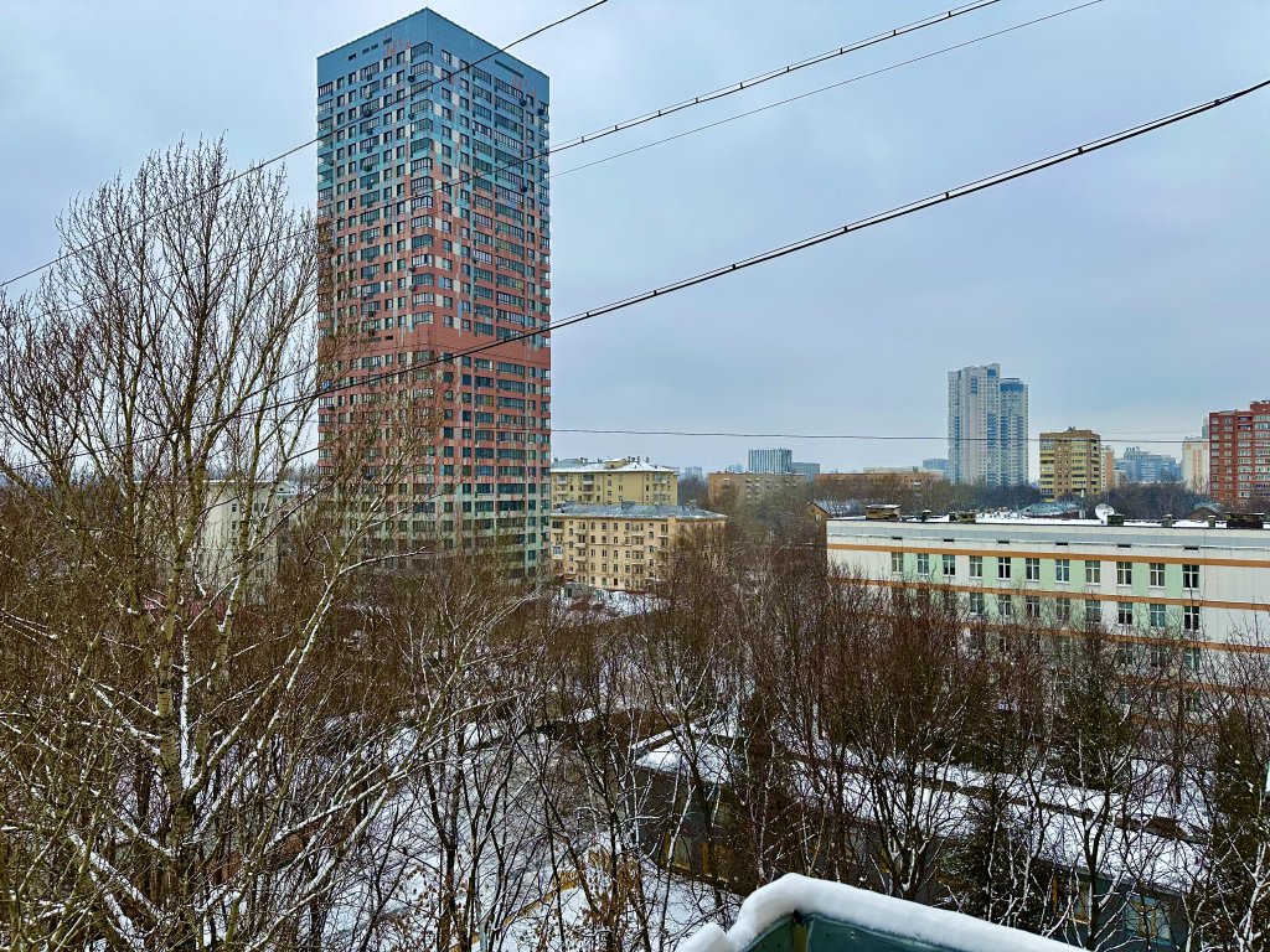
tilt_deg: +1.6
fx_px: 881
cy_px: 476
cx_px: 635
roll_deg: +0.5
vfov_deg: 56.8
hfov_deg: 71.6
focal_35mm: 24
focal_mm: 6.86
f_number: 1.78
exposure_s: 1/903
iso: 80
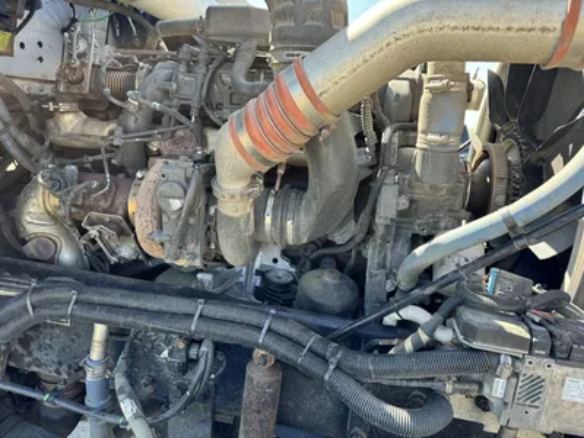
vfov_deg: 56.8
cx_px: 292
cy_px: 219
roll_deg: -6.2
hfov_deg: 71.6
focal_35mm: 24
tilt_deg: -11.9
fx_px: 405
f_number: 1.78
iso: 80
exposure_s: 1/270
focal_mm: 6.76
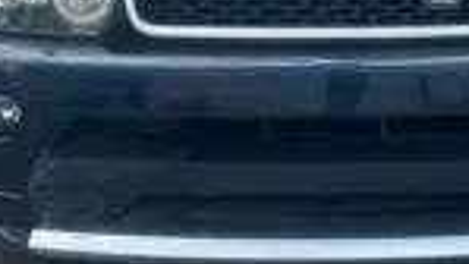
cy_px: -47
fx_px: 1742
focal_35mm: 140
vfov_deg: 8.6
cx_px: 349
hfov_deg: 15.3
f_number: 1.78
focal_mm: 6.86
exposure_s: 1/1848
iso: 80
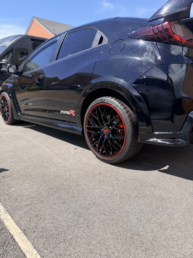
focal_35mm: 24
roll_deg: -0.4
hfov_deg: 56.8
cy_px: 129
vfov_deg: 71.6
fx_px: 178
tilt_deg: -16.2
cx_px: 96
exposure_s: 1/3021
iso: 80
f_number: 1.78
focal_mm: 6.76
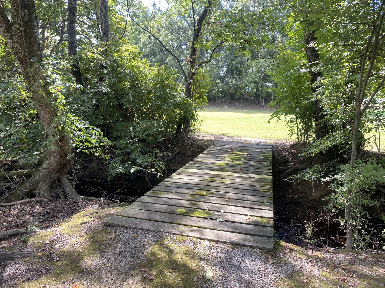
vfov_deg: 53.1
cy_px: 144
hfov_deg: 67.3
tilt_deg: -8.9
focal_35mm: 26
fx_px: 289
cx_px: 192
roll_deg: -0.2
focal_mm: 4.25
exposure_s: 1/122
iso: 40
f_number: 1.8
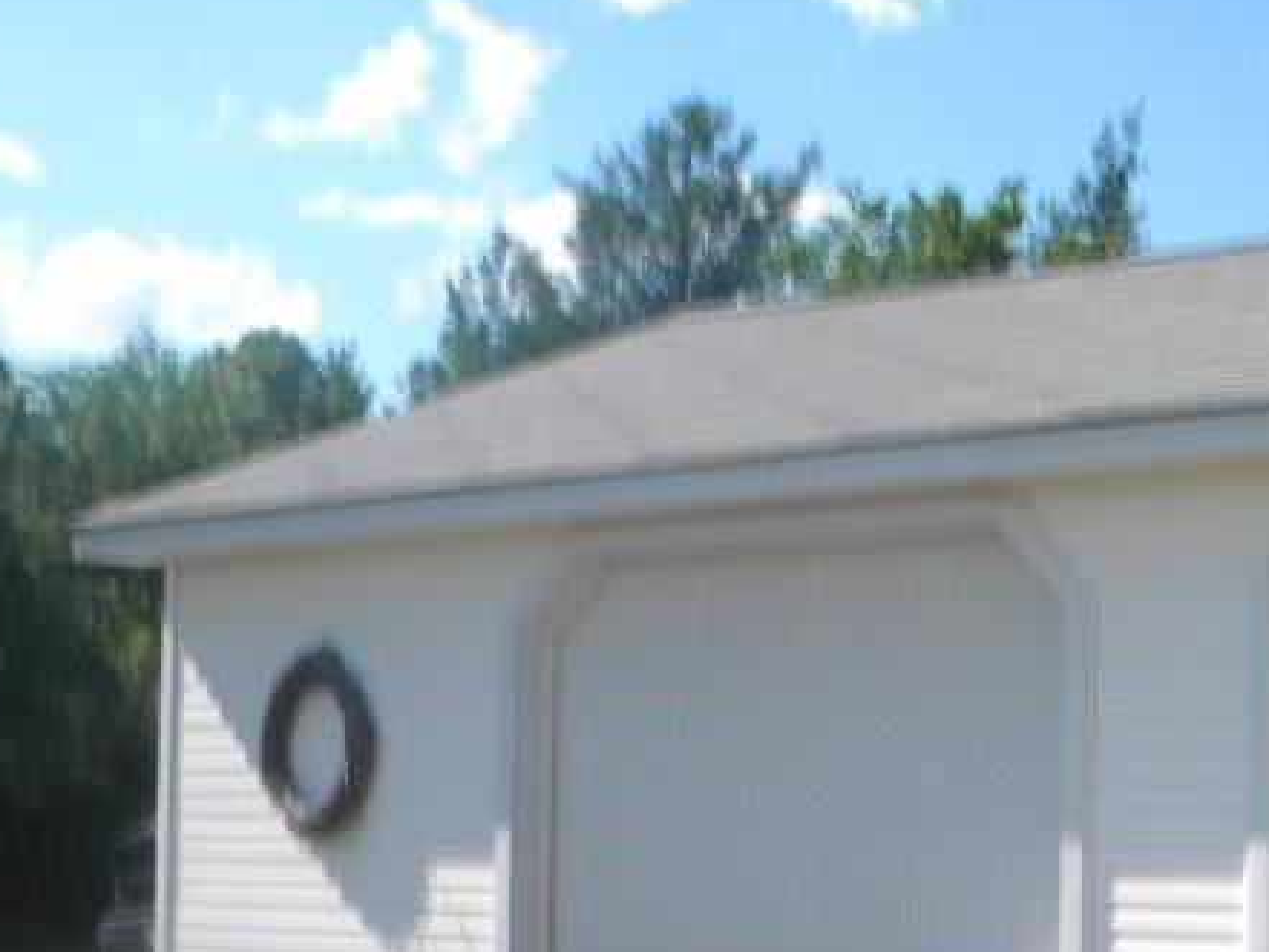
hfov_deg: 27.4
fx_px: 2384
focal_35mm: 65
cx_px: 1381
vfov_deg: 22.2
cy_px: 785
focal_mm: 5
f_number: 7
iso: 80
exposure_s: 1/222
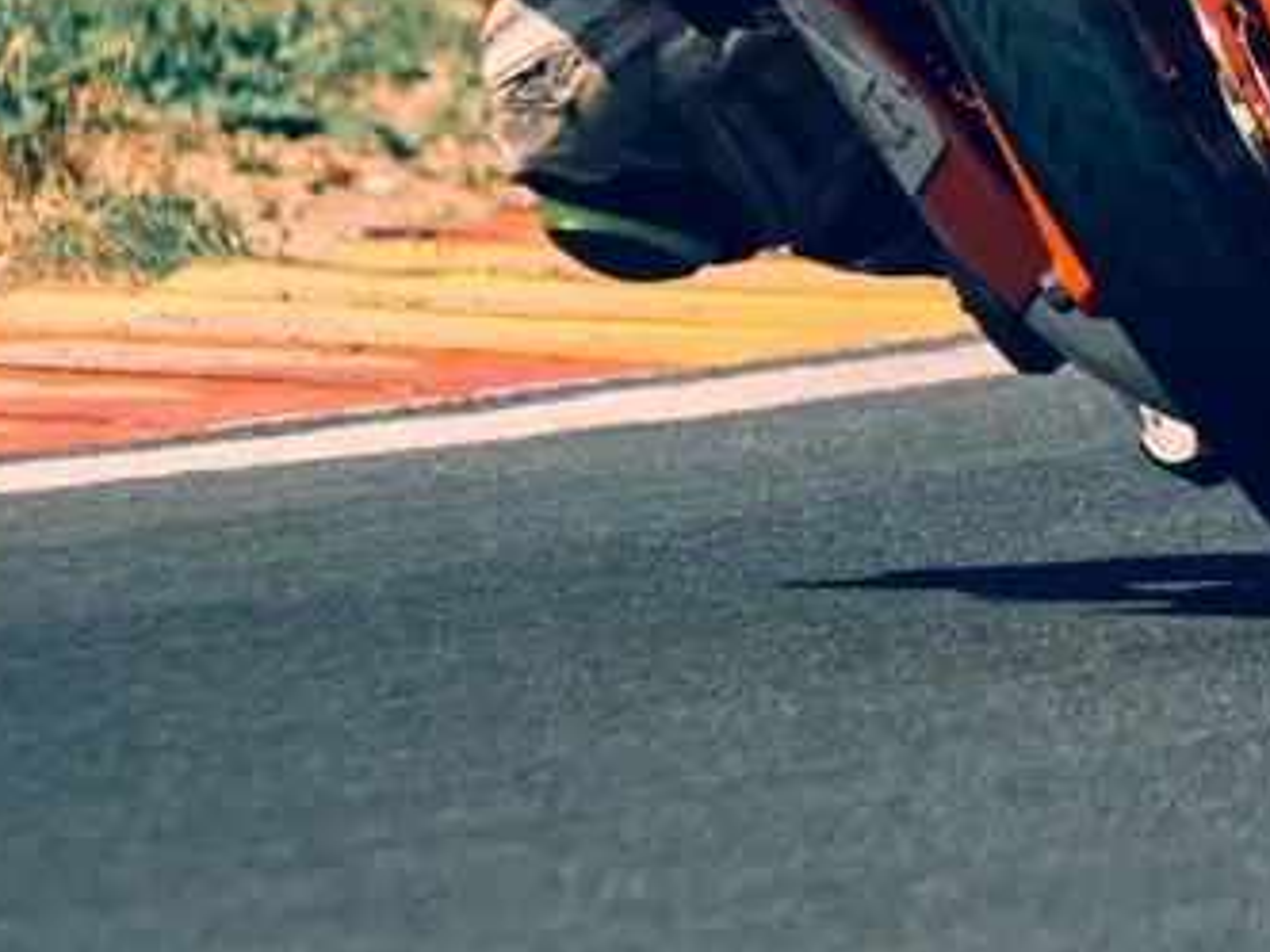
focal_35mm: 1044
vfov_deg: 1.4
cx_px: 1507
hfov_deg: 1.9
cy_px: -50
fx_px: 38303
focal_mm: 200
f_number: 5.6
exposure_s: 1/1250
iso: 200
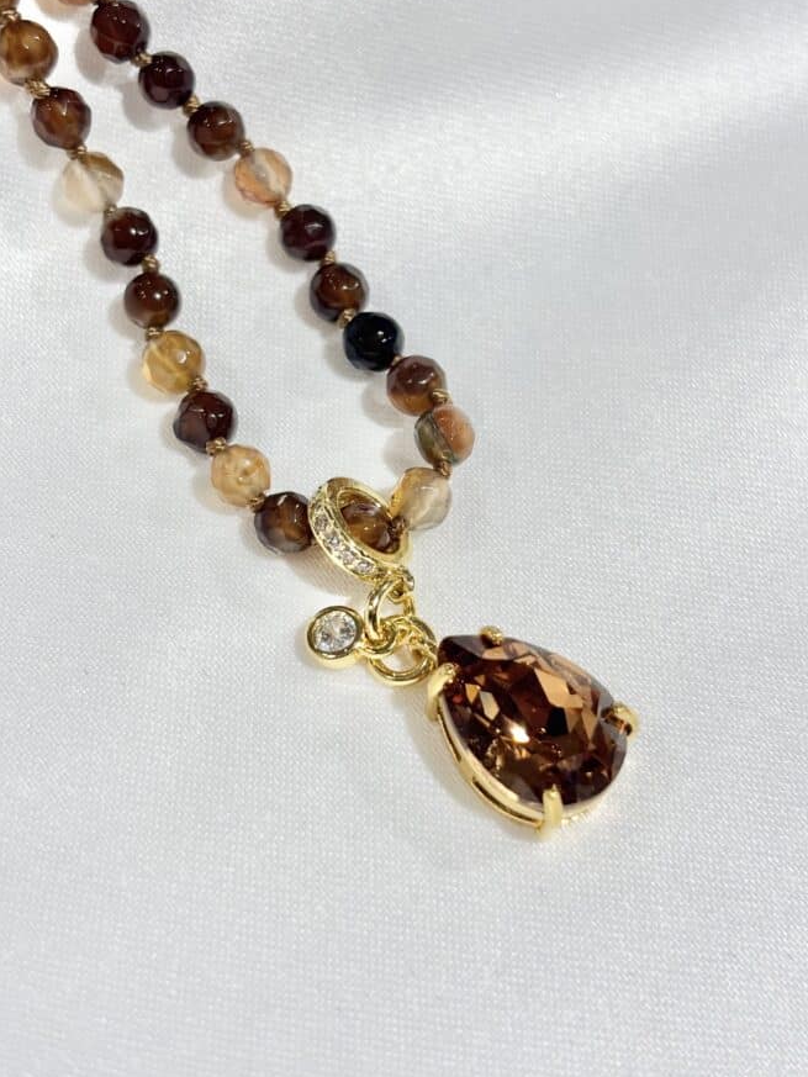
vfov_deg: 31.6
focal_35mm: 61
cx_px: 394
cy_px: 458
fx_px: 1898
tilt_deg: -50.4
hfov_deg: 24.0
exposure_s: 1/276
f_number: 1.6
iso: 32
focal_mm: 5.96
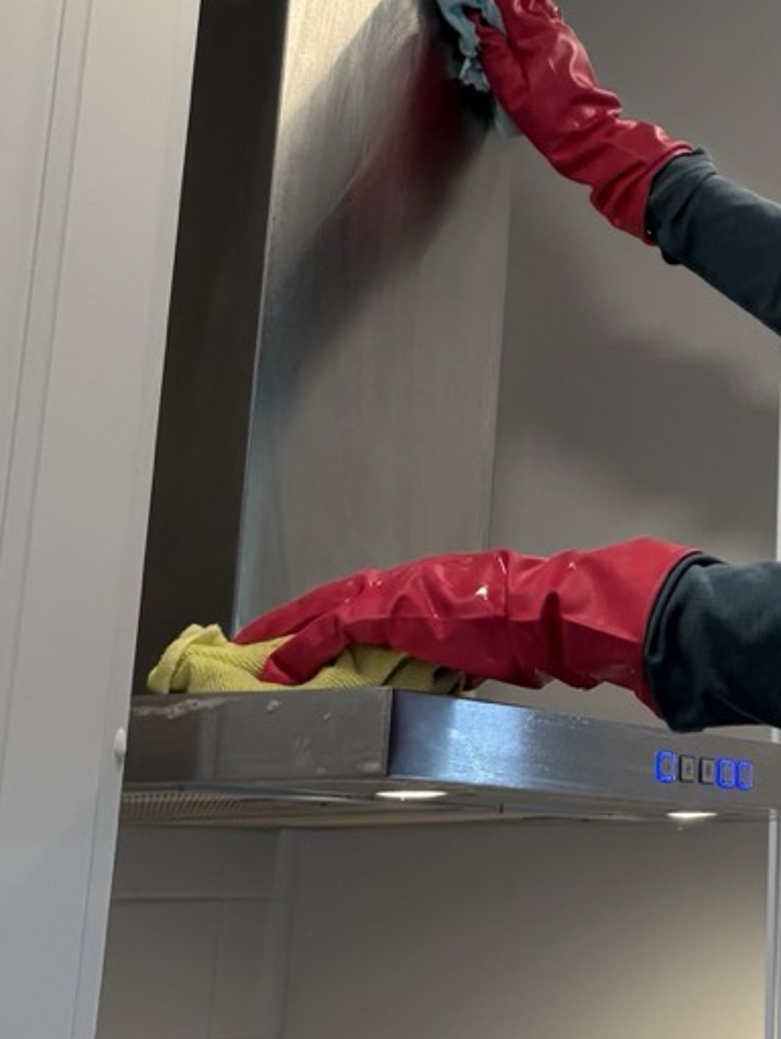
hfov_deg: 23.1
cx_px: 771
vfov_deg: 30.1
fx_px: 1833
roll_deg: -0.1
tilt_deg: +19.6
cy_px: 75
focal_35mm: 61
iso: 100
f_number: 1.6
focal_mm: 5.96
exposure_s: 1/219
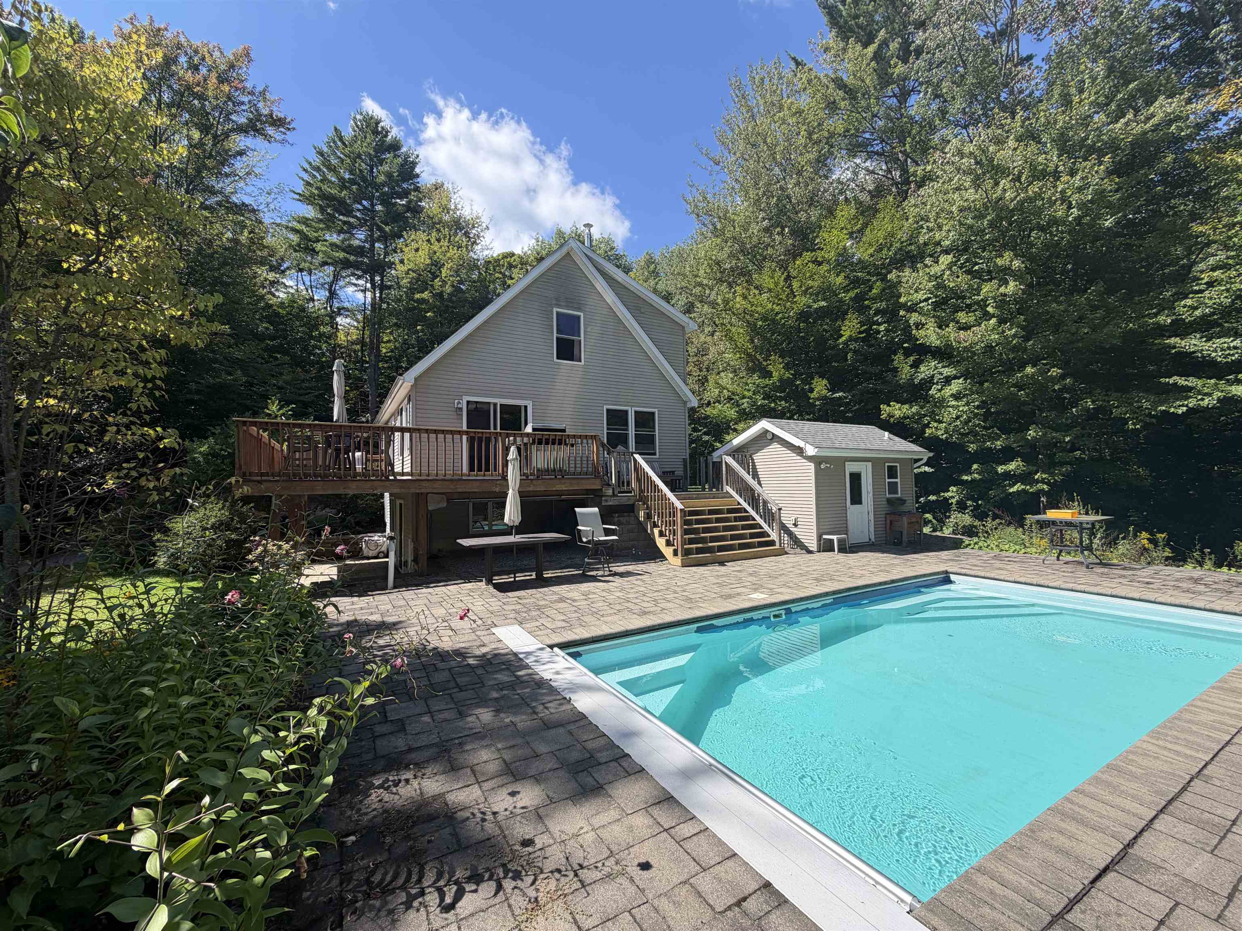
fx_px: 502
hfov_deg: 102.1
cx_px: 621
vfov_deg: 85.7
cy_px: 466
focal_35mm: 14
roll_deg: +1.3
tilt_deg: +2.1
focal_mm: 2.22
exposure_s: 1/770
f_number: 2.2
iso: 32
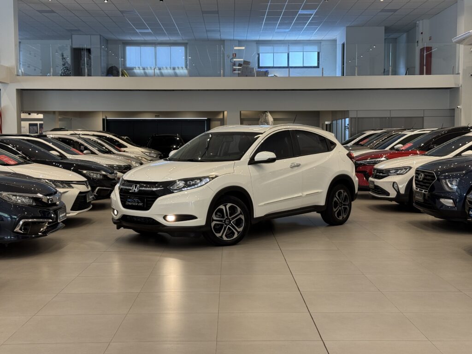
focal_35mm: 48
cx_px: 236
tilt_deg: -2.7
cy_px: 177
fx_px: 654
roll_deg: +0.7
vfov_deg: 30.3
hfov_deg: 39.7
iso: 80
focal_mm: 6.76
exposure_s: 1/60
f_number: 1.78
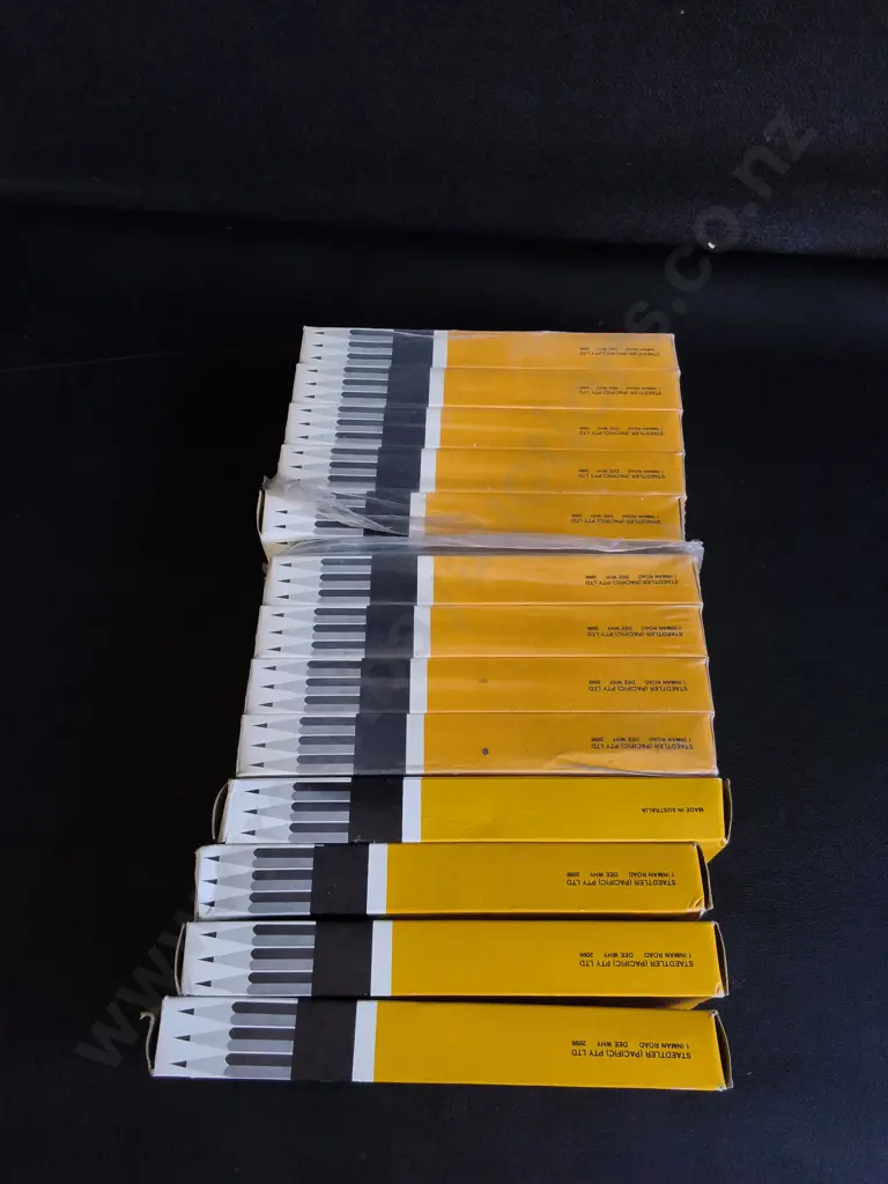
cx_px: 444
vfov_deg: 65.3
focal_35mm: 27
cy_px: 592
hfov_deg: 51.4
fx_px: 924
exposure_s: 1/120
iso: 200
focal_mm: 2.87
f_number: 2
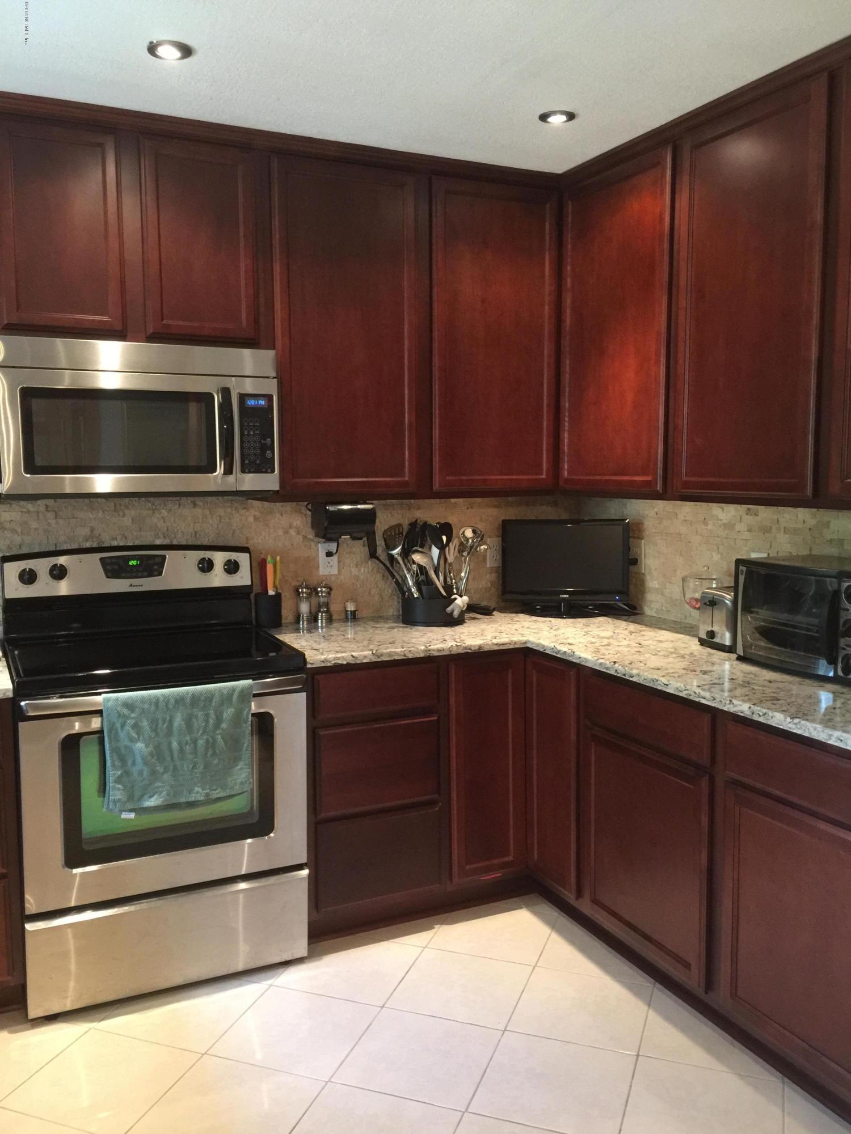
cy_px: 567
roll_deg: +0.6
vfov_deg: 61.7
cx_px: 426
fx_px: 951
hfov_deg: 48.2
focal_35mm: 29
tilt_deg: -5.2
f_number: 2.2
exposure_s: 1/15
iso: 125
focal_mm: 4.15
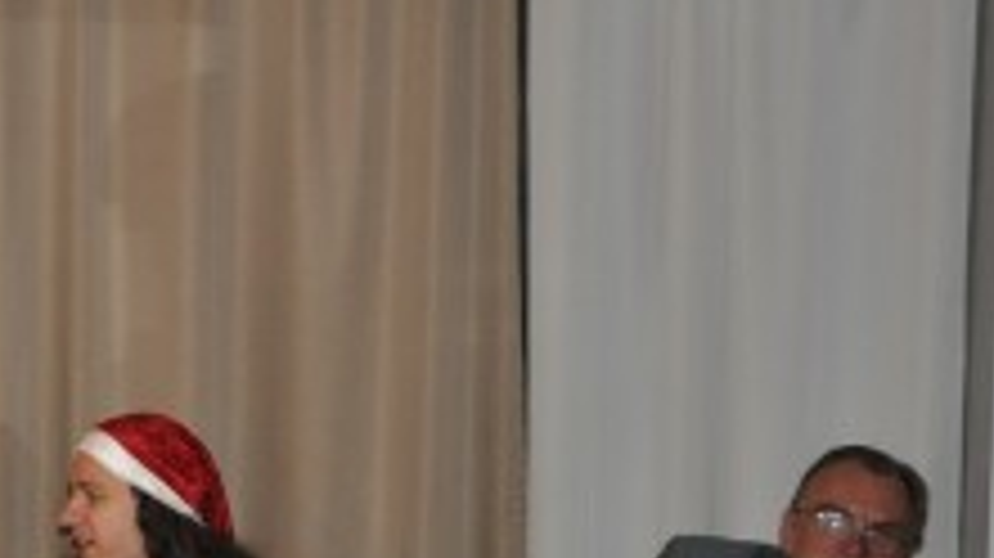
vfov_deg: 8.3
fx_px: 3819
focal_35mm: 145
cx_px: 49
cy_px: 632
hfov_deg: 14.6
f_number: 4.2
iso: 800
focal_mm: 34
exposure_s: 1/60
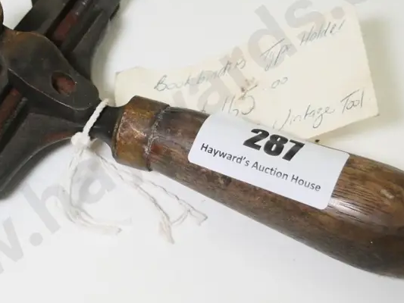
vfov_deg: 15.4
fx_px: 1121
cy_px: 112
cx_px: 181
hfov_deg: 20.4
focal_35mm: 96
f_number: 4.5
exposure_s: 1/640
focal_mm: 25
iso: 3200
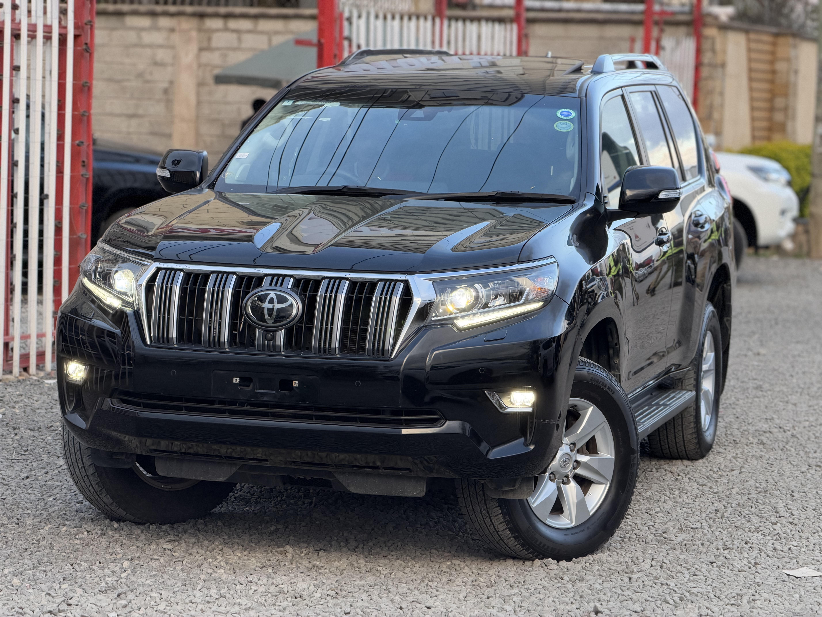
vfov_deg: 14.8
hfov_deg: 19.6
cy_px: 308
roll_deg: -1.6
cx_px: 411
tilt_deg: -5.2
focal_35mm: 100
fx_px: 2375
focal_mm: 16.89
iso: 250
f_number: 2.8
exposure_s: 1/121
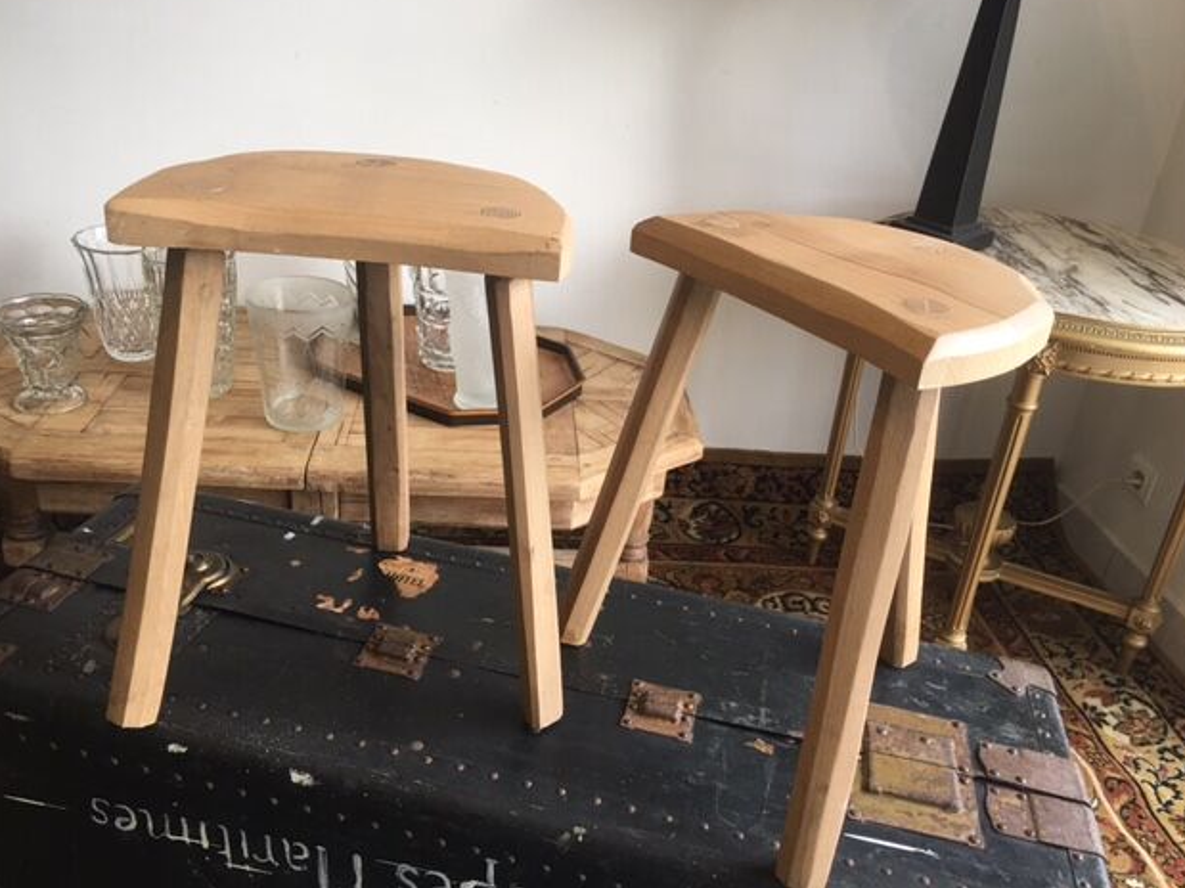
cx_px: 601
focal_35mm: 30
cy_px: 431
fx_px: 1027
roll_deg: -7.6
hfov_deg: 60.0
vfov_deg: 46.8
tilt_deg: -26.5
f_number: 2.2
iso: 50
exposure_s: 1/33
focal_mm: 4.15
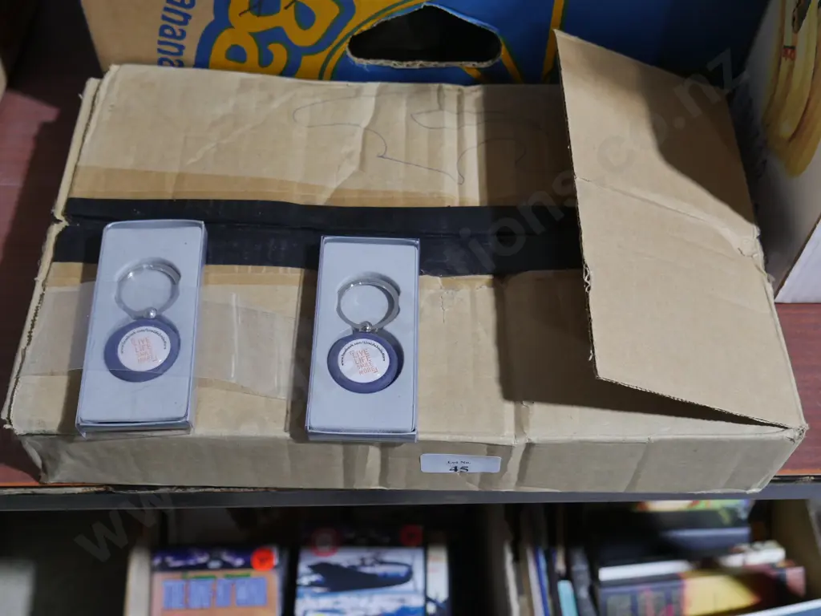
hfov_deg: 46.8
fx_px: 949
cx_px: 410
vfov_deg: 36.0
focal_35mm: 40
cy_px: 308
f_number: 4.5
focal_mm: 20
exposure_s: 1/60
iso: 500
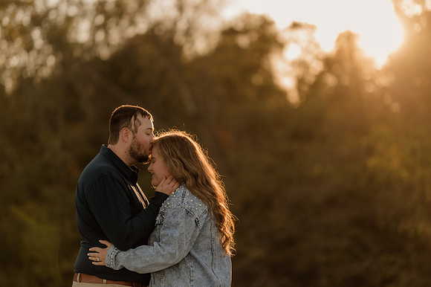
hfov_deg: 23.9
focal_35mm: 85
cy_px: 144
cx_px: 216
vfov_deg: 16.1
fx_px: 1017
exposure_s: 1/1000
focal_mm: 85
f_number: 1.4
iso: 50
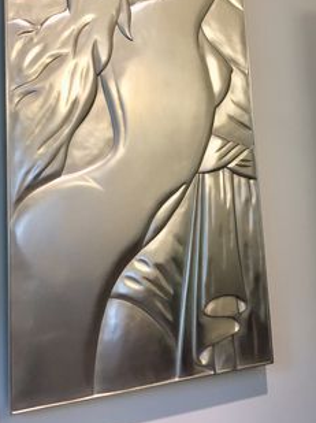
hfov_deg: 30.7
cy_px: 115
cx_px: 118
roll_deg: +0.6
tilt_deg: +9.6
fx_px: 573
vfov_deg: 39.6
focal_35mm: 47
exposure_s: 1/33
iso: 32
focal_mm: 4.15
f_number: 2.2
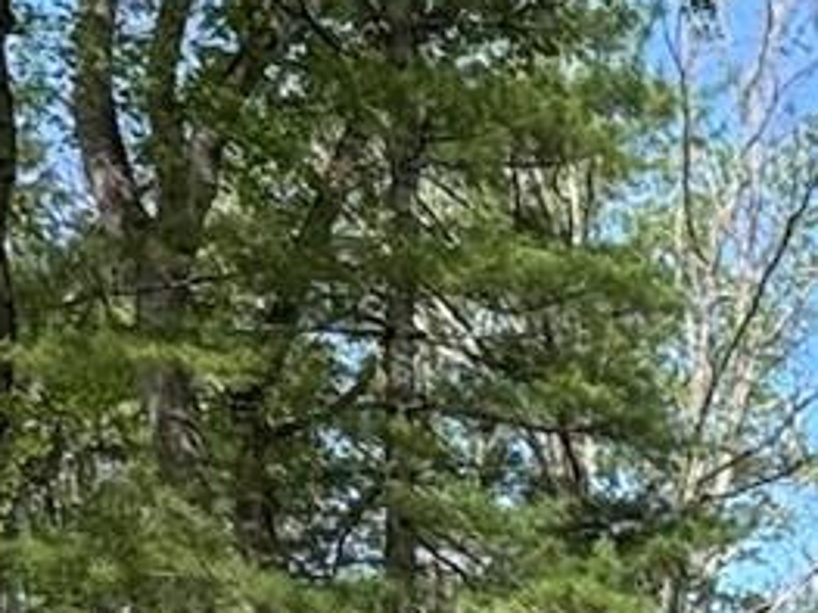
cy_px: 1354
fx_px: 2575
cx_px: 1655
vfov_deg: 11.7
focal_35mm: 109
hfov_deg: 14.7
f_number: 2.2
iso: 40
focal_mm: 2.22
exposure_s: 1/565
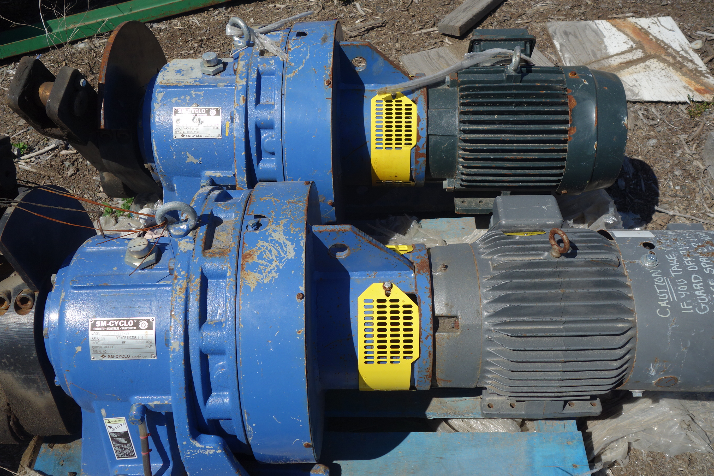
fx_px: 694
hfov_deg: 54.4
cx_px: 357
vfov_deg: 37.9
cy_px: 238
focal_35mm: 35
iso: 125
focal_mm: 12.94
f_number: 5.6
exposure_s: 1/800
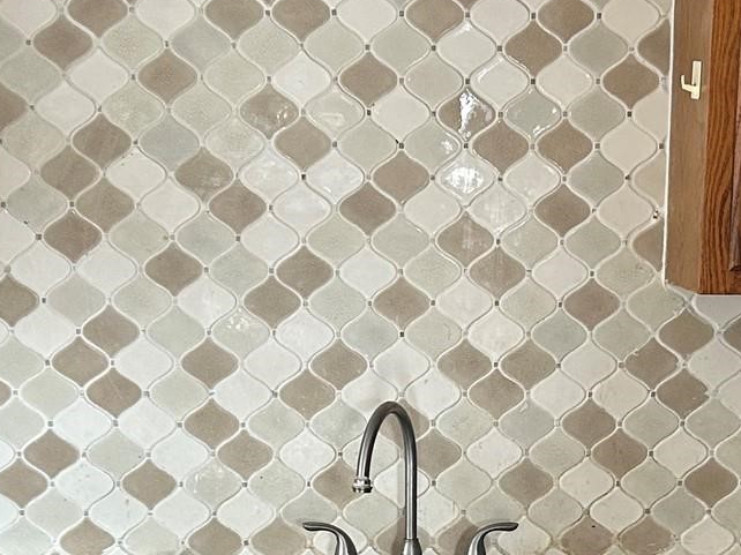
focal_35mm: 83
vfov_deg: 17.4
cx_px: 452
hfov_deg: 23.5
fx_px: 1776
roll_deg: -0.8
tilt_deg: -13.2
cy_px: 537
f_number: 1.5
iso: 125
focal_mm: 5.7
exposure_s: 1/78
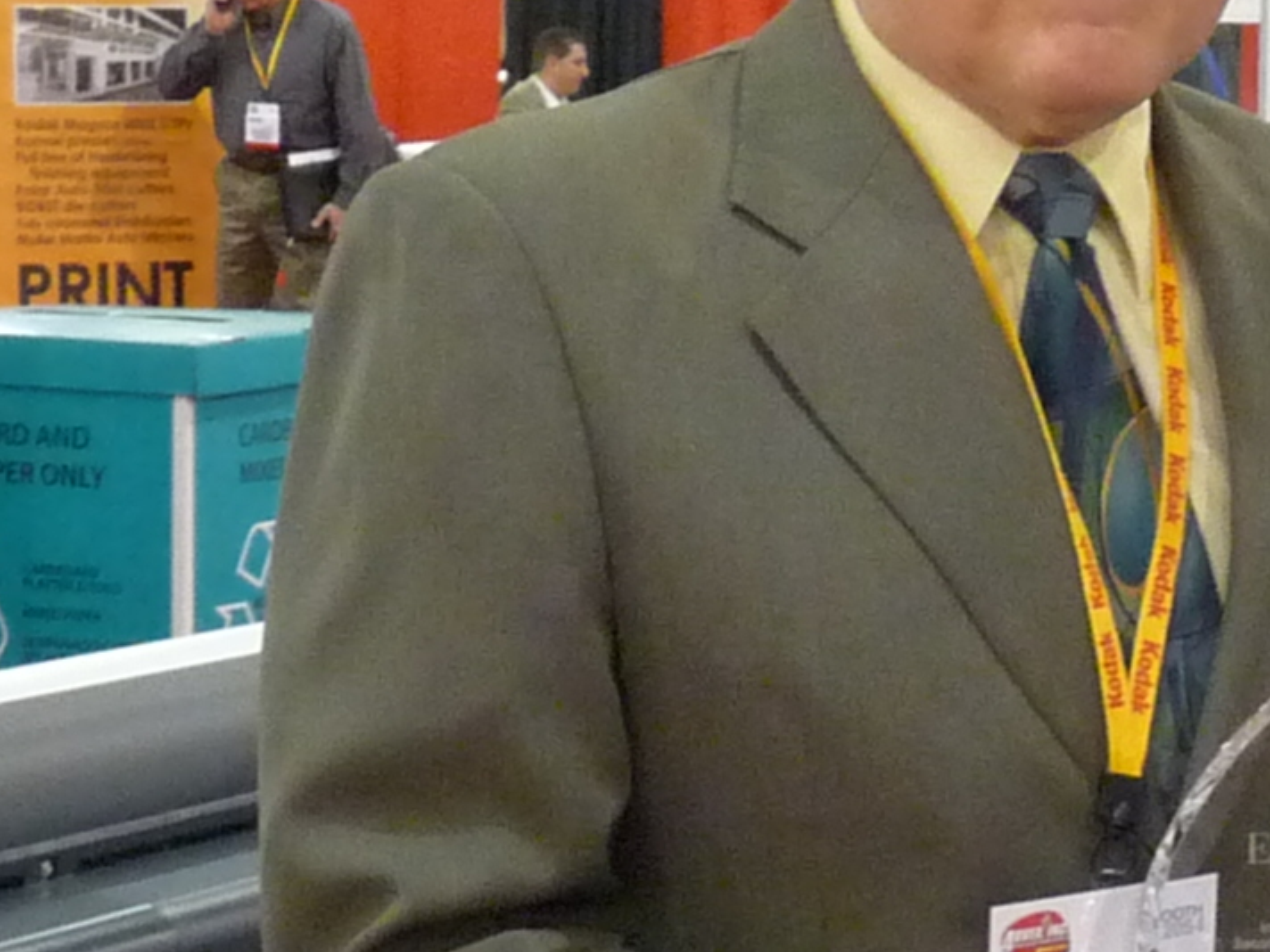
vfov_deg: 10.7
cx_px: 1377
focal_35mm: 138
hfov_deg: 14.0
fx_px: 5063
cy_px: 392
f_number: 2.8
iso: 400
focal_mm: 4.8
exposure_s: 1/30
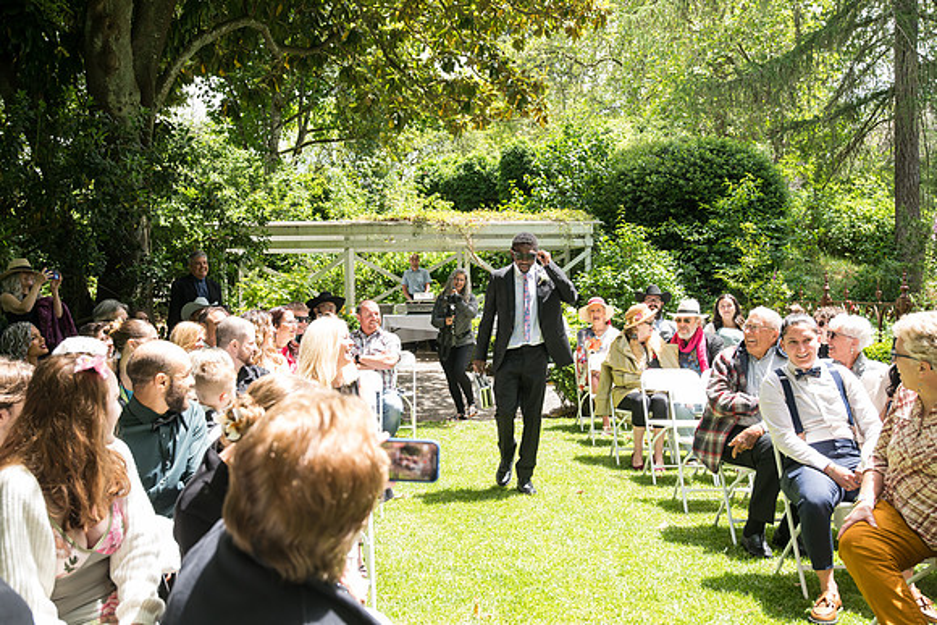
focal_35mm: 38
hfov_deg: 50.7
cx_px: 468
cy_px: 312
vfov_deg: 35.1
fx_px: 989
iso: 500
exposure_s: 1/400
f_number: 5
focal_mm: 38
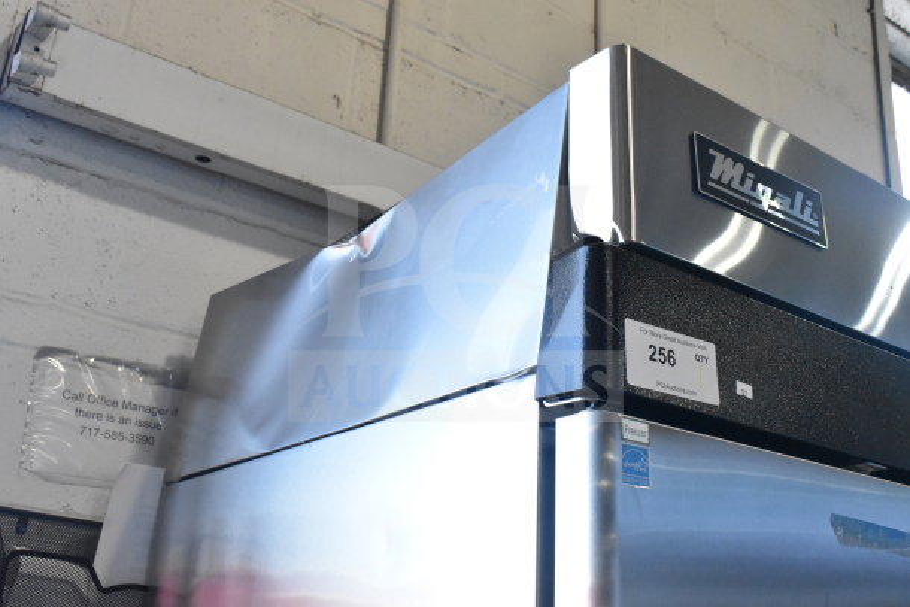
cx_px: 455
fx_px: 1024
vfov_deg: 33.0
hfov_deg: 47.9
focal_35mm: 40
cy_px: 304
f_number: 10
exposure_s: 1/400
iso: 6400
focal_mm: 27
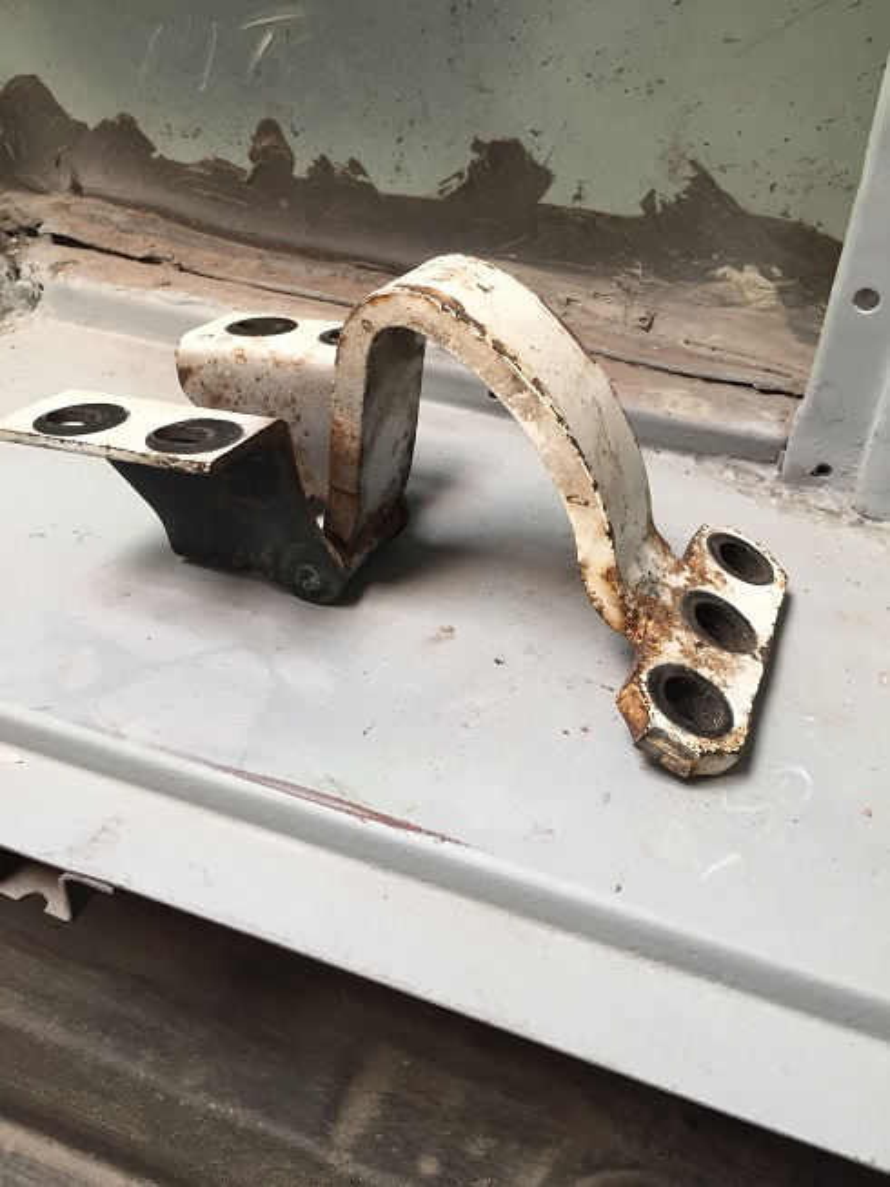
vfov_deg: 61.7
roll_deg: -2.1
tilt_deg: -36.2
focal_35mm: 29
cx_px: 445
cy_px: 594
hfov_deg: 48.2
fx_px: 994
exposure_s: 1/33
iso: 80
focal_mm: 4.15
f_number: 2.2
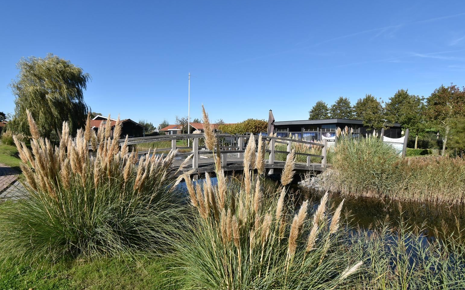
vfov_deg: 64.2
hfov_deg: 90.3
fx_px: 231
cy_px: 147
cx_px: 232
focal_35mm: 18
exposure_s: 1/320
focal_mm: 11.5
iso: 200
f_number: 9
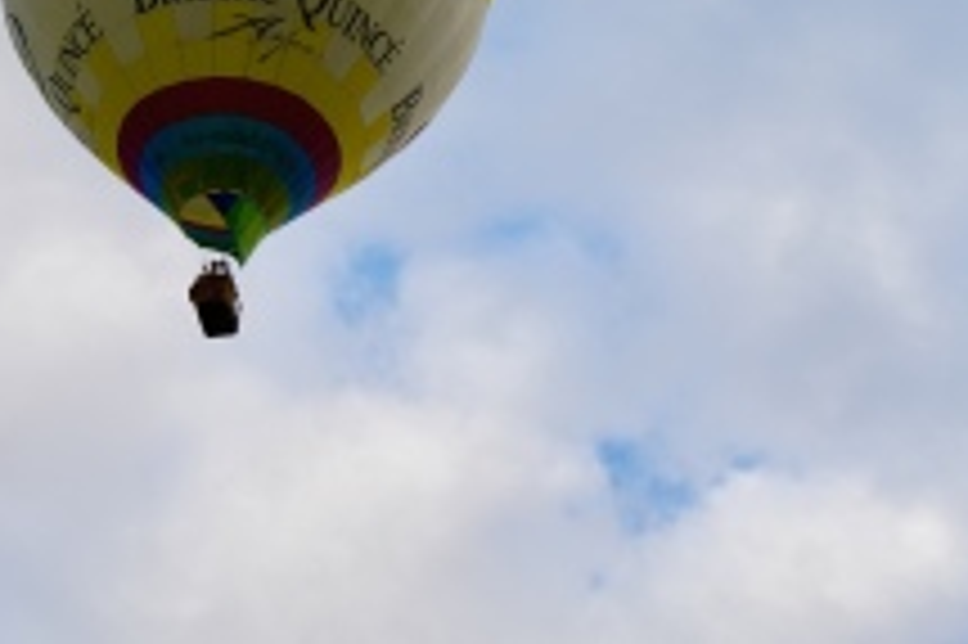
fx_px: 6502
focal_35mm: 242
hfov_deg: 8.5
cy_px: 47
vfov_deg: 5.7
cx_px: 342
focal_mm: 130
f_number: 5.6
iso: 100
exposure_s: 1/200
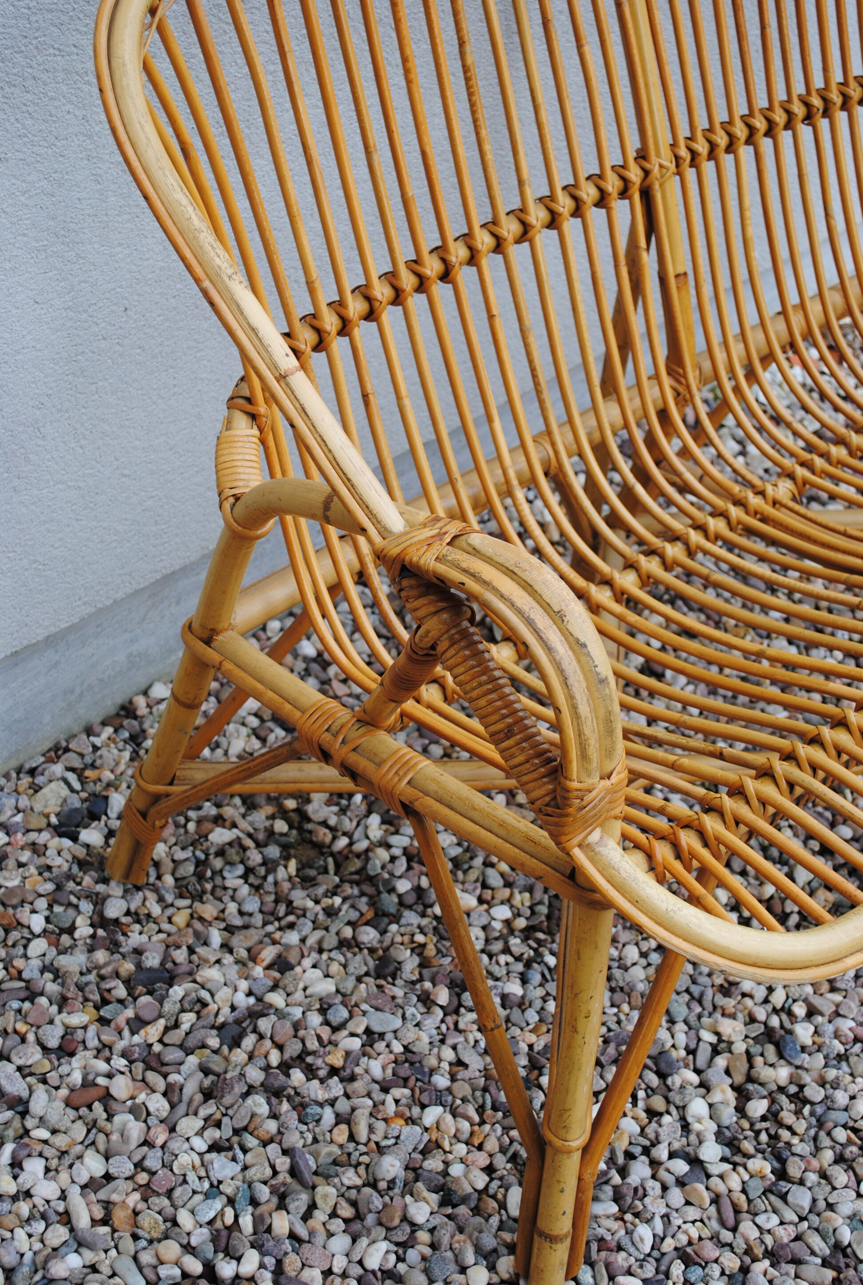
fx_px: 1879
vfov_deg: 37.8
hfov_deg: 25.9
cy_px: 642
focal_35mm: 52
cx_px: 432
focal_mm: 35
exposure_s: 1/125
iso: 125
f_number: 5.6
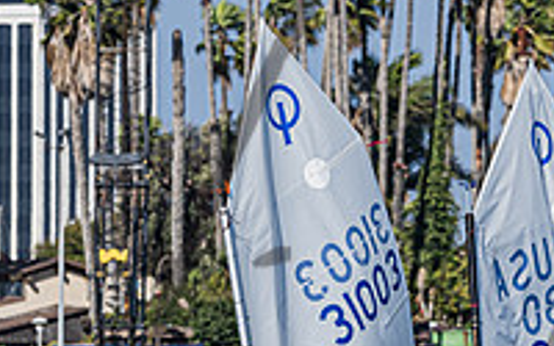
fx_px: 13845
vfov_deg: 1.4
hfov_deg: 2.3
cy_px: 337
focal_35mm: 917
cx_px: 529
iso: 320
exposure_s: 1/1000
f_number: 8
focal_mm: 240
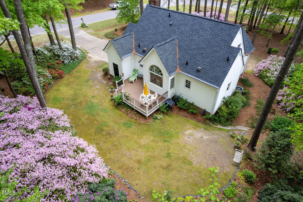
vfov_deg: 57.2
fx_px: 185
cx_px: 152
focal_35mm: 22
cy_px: 101
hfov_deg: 78.6
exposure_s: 1/100
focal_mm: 8.38
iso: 100
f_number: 2.8
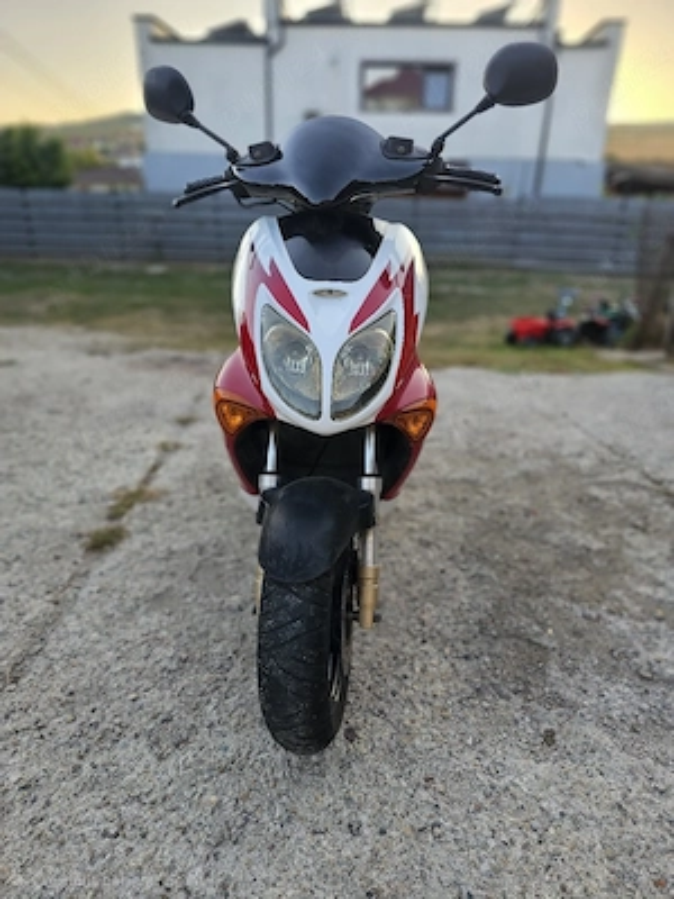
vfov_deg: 73.9
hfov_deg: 58.9
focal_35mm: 23
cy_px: 450
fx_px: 597
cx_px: 337
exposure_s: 1/101
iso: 25
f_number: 1.7
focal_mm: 6.3
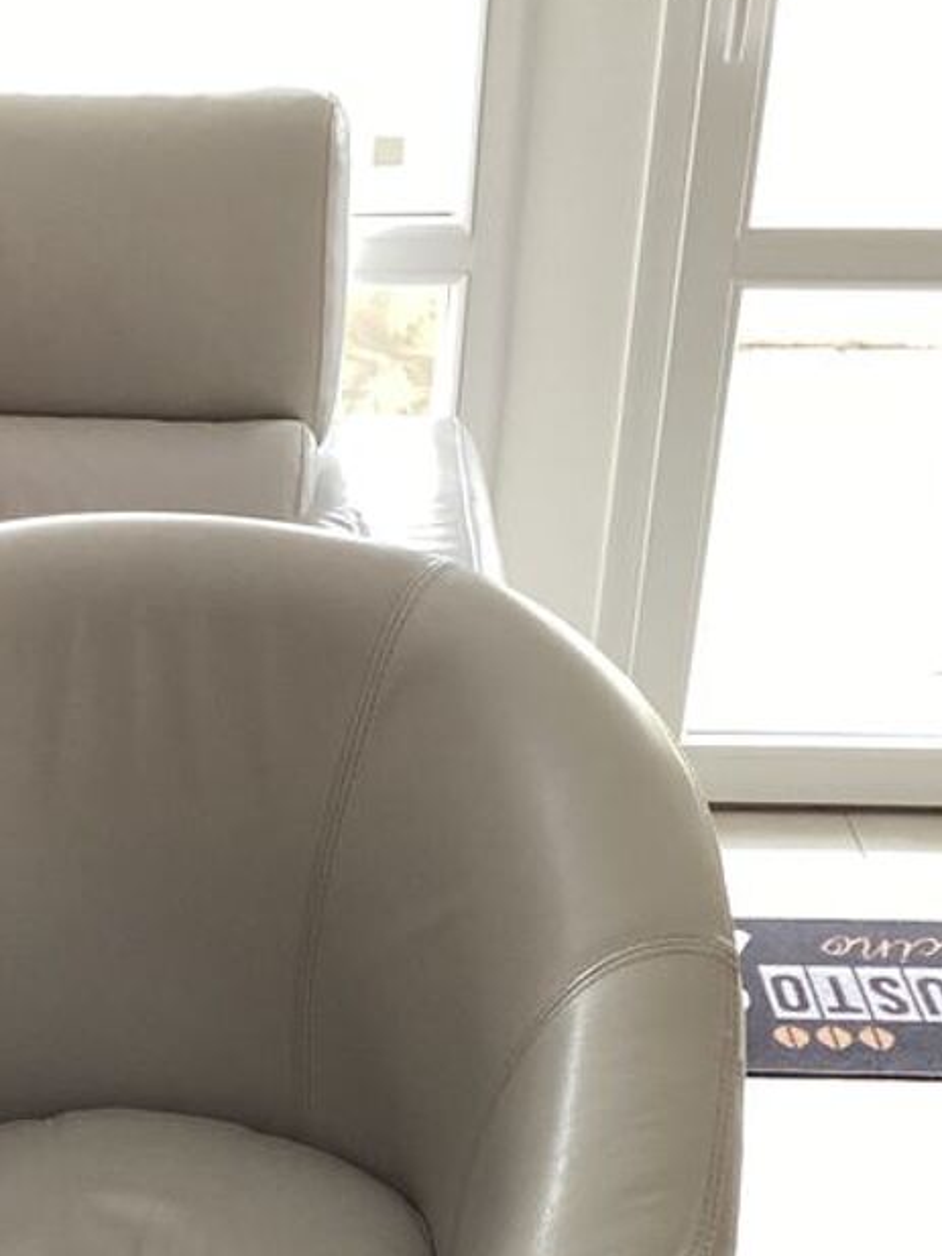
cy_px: 1163
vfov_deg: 27.8
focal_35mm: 67
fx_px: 2430
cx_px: -8
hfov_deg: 21.2
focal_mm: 3.3
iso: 200
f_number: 2.4
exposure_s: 1/60
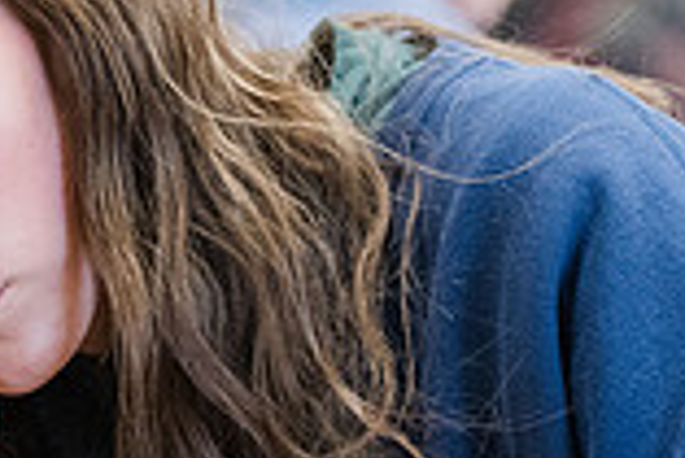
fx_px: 7789
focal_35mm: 409
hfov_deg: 5.0
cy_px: 294
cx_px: -148
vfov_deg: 3.4
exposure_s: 1/320
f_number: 2.8
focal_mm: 102
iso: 2000
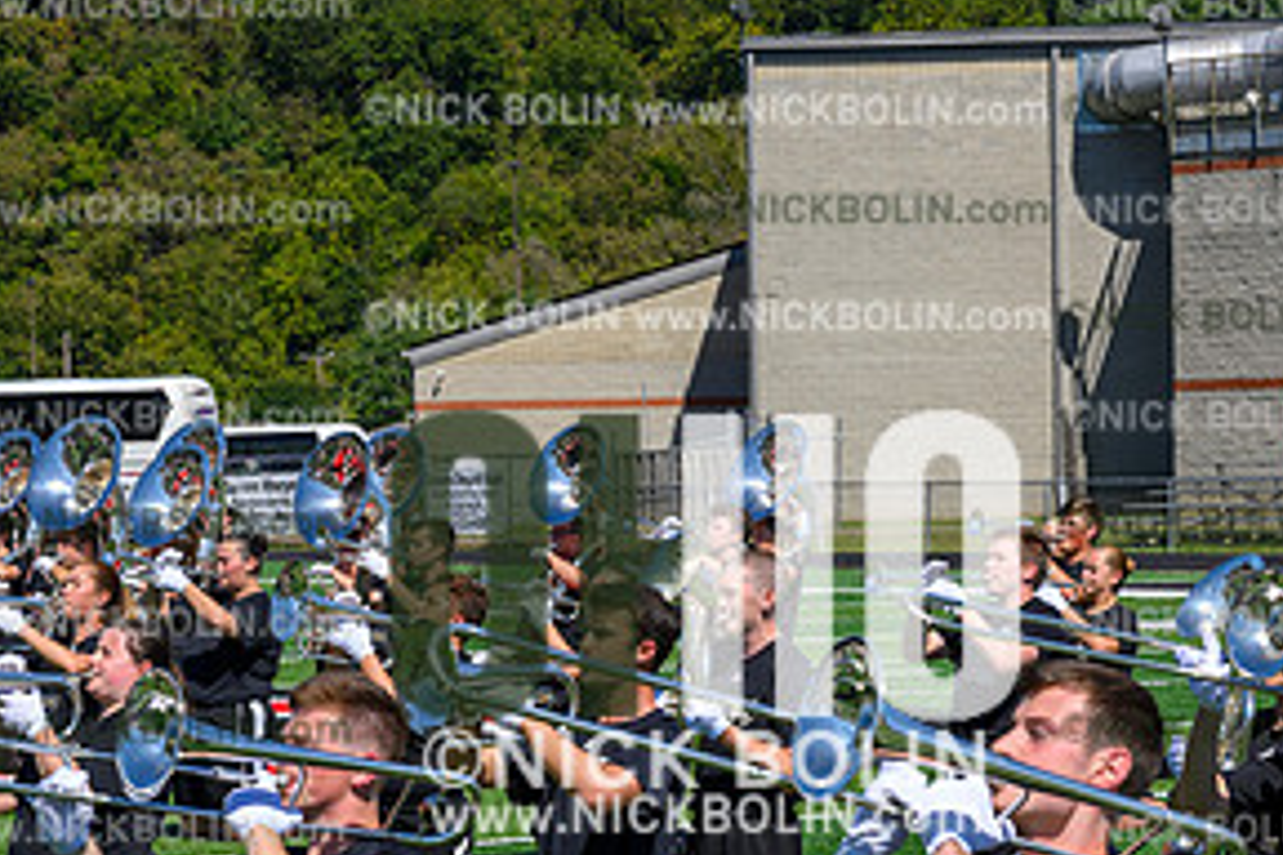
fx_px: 5025
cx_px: 704
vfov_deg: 9.7
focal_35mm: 141
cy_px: 626
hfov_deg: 14.5
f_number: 8
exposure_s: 1/640
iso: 160
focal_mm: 70
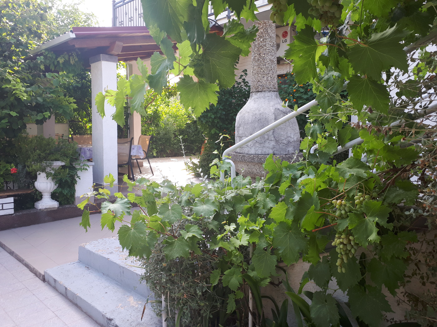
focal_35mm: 27
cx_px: 218
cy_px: 164
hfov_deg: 65.3
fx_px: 341
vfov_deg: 51.4
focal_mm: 3.6
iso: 40
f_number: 1.9
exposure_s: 1/143
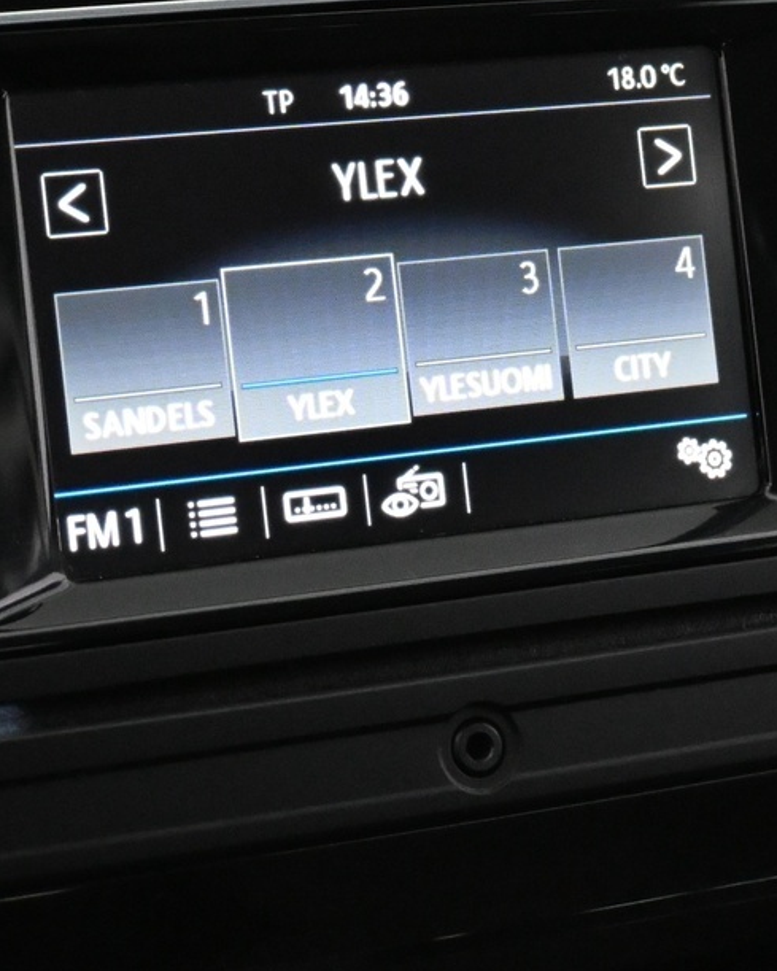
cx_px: 396
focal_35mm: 118
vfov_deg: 16.3
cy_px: 361
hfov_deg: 13.1
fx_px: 3380
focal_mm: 31.5
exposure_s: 1/60
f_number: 5
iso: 6400
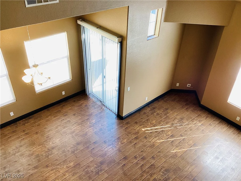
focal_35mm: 31
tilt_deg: -35.7
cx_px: 120
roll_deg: -2.5
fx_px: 216
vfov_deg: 45.4
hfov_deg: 58.4
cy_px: 90
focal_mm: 3.3
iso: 80
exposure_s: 1/120
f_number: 2.4
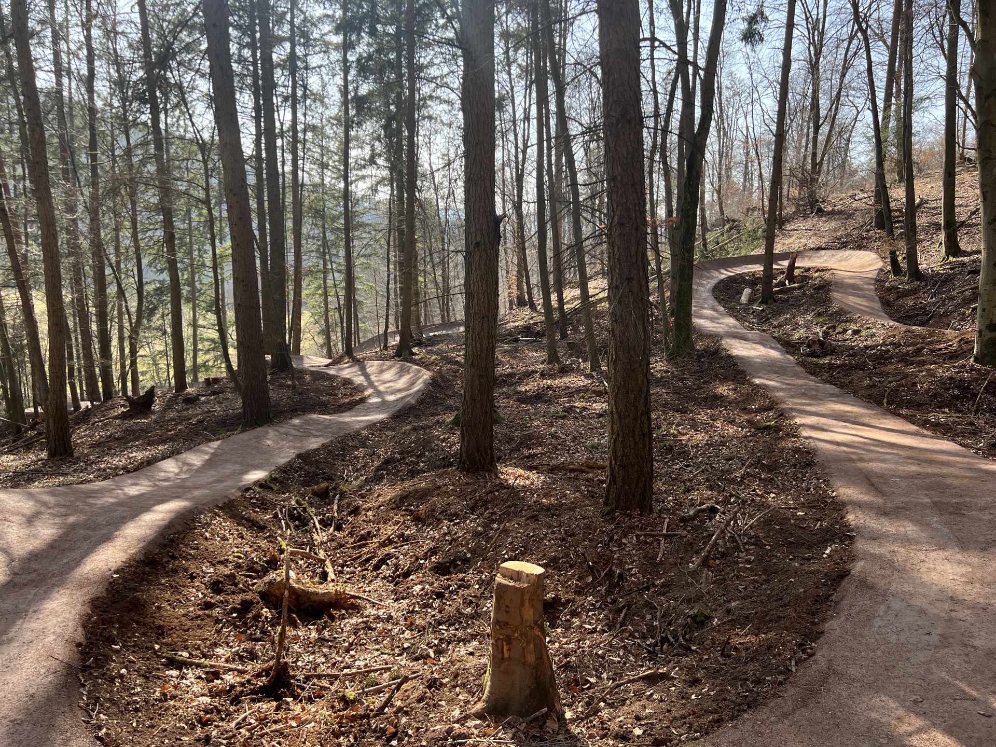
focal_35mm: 26
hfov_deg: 67.3
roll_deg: -2.1
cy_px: 374
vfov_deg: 53.1
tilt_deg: -10.5
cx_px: 498
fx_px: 748
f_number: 1.5
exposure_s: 1/1252
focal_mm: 5.7
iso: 50
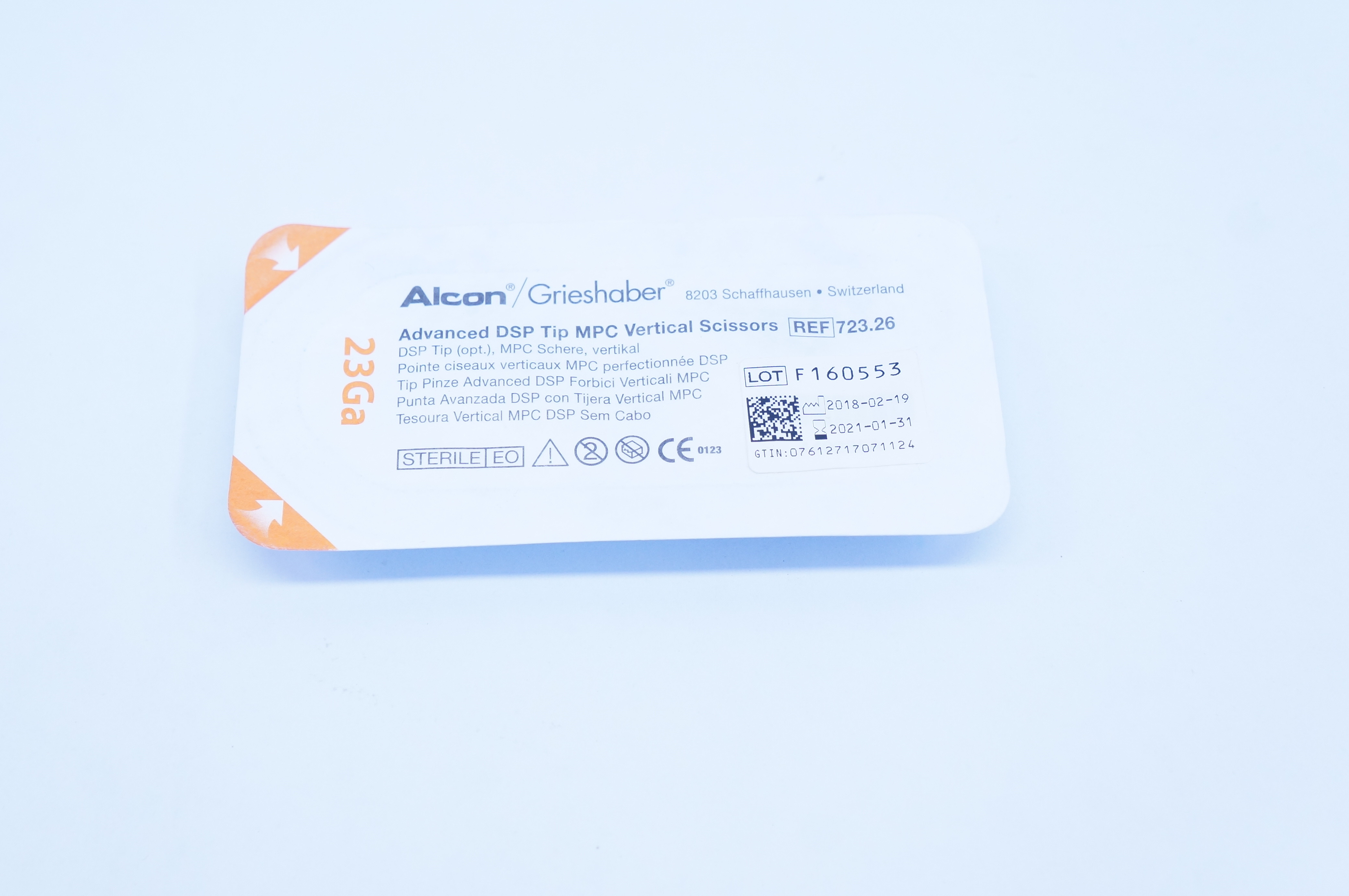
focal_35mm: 60
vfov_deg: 22.6
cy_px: 393
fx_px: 2246
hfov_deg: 33.4
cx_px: 613
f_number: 6.3
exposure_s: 1/160
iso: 800
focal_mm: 34
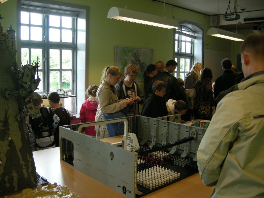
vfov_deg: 39.7
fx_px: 275
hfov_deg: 51.4
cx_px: 132
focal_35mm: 36
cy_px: 99
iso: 150
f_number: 2.7
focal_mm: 7.5
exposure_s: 1/65.5
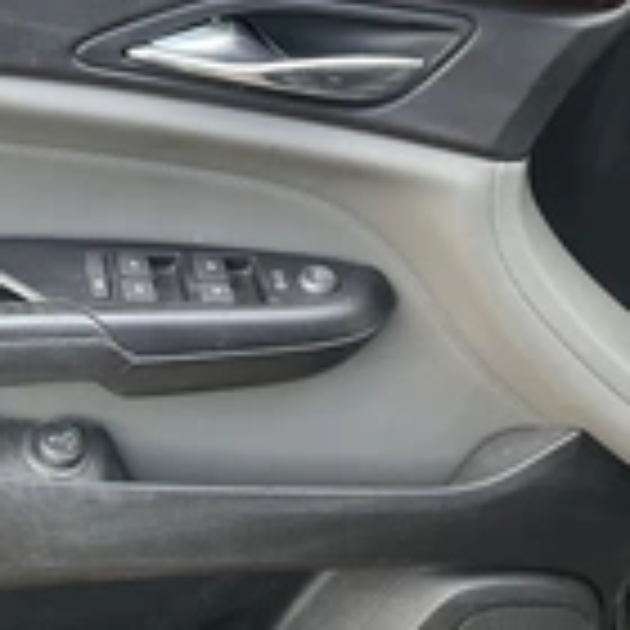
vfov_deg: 23.7
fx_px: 1503
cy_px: 297
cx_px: 18
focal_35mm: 73
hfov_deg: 22.8
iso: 25
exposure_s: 1/122
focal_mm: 3
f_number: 1.8
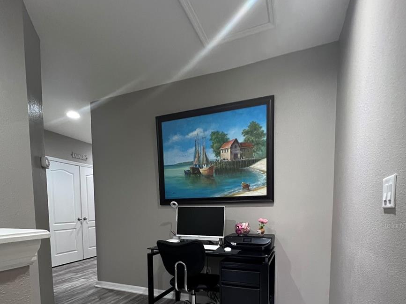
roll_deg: +0.3
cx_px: 203
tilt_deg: -3.1
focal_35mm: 18
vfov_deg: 67.4
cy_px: 225
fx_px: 211
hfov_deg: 87.8
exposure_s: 1/60
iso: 640
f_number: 1.8
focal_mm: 1.57
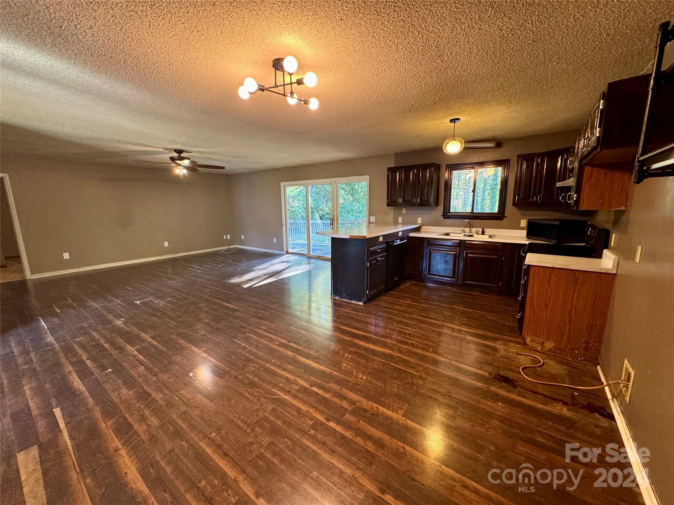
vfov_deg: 85.7
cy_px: 252
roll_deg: +0.5
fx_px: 273
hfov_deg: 102.1
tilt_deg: -10.2
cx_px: 337
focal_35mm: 14
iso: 500
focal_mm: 2.22
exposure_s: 1/60
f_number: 2.2
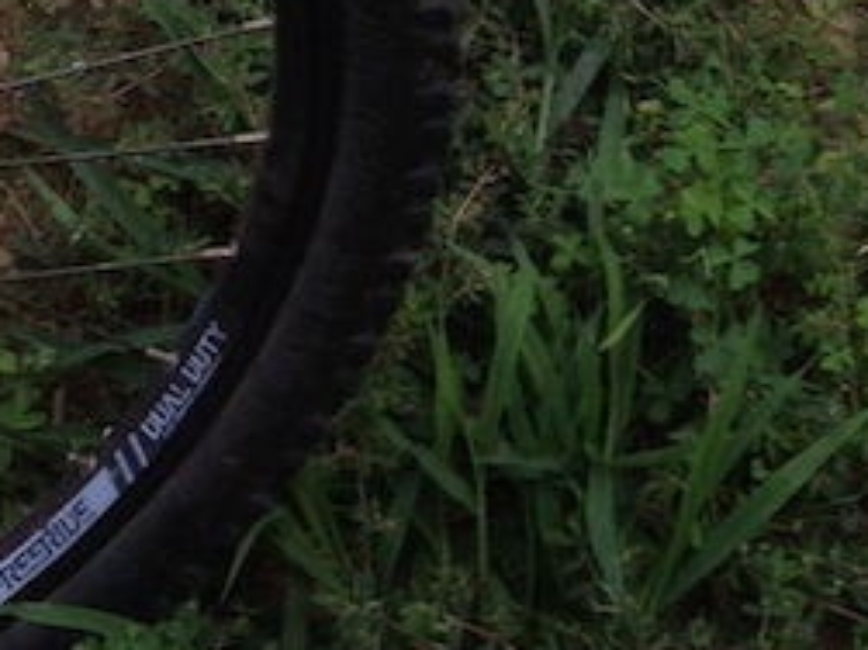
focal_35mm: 143
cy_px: -806
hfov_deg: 13.5
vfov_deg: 9.4
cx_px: 968
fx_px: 3584
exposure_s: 1/412
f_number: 2.4
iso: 50
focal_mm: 4.28
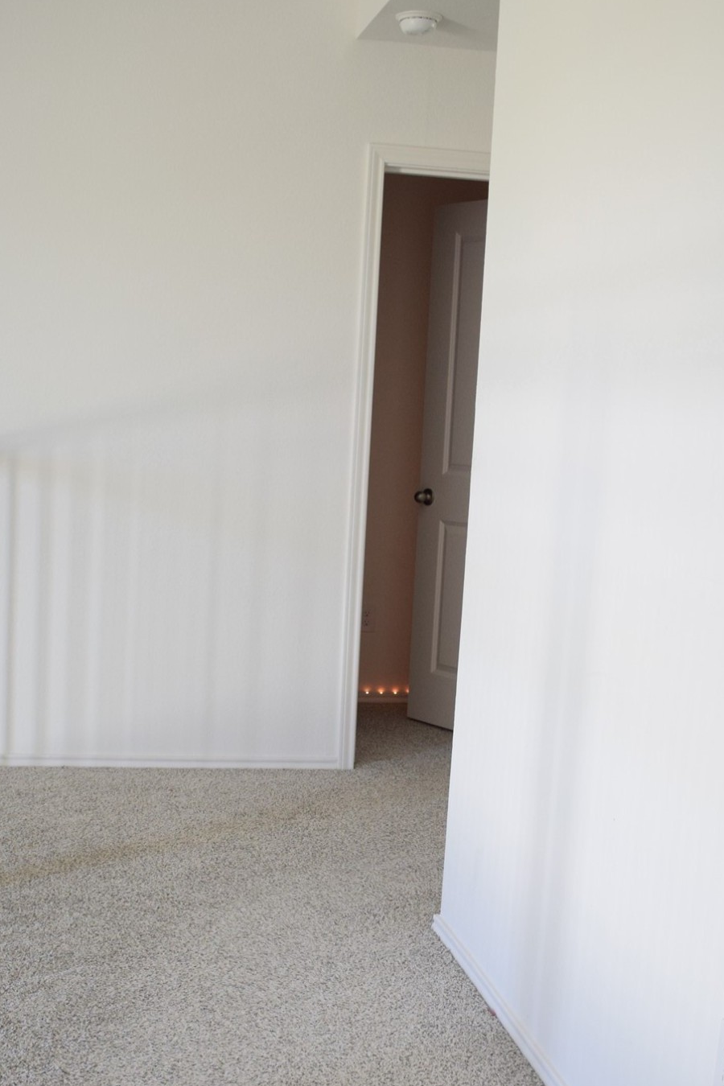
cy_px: 692
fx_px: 1448
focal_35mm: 48
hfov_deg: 28.0
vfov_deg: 40.8
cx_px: 302
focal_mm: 20
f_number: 4
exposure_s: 1/60
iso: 640
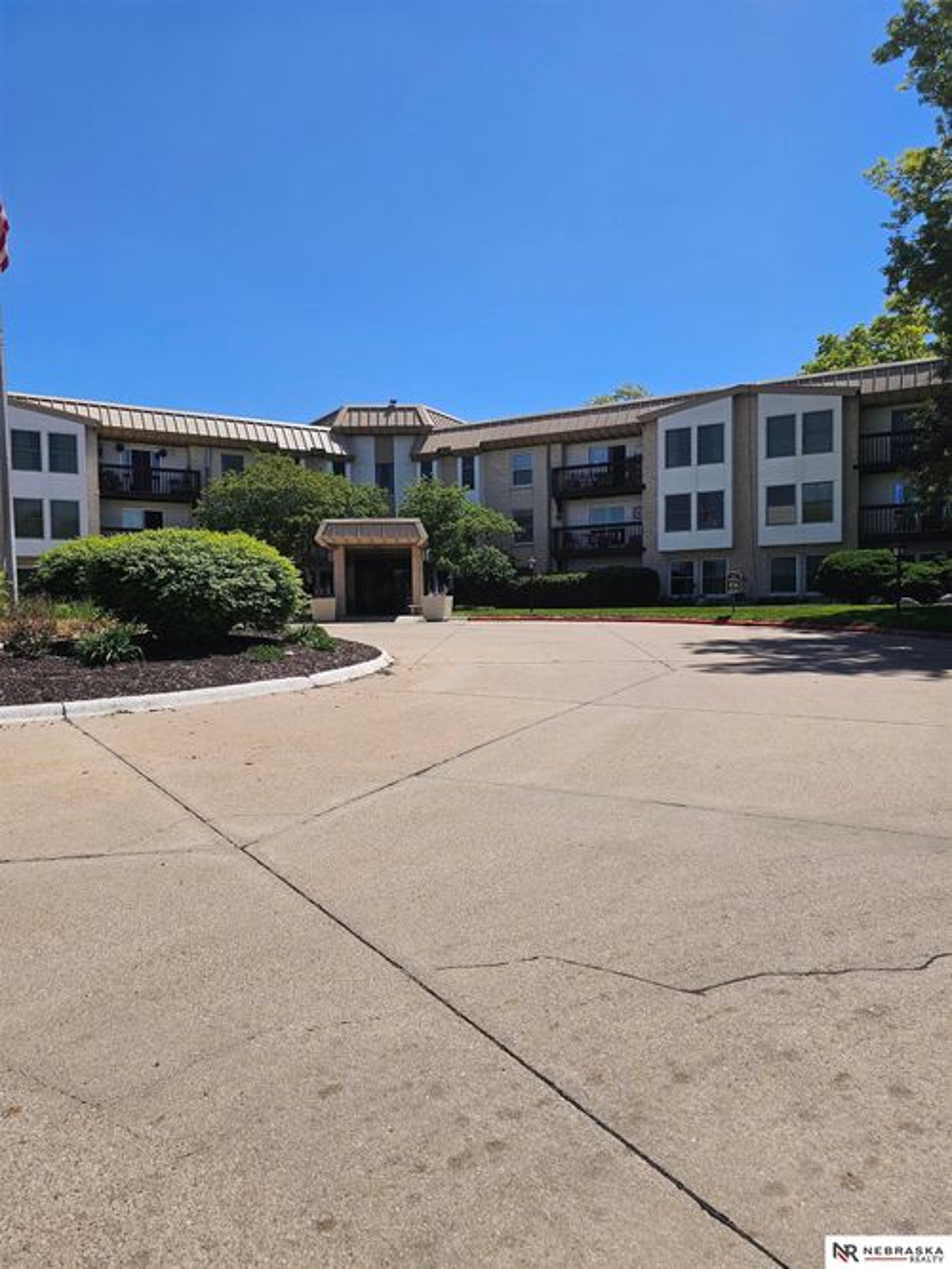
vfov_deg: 73.9
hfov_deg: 58.9
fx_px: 844
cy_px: 634
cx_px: 476
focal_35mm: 23
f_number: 1.7
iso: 12
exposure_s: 1/1606
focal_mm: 6.3
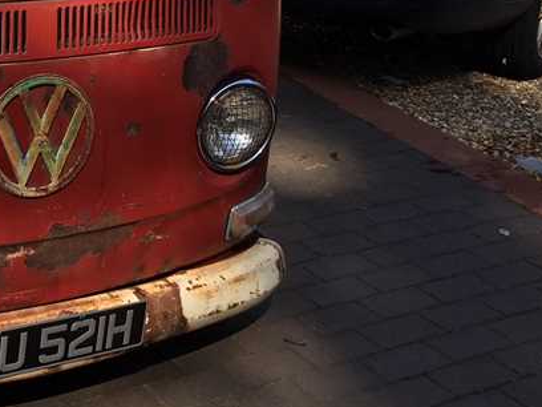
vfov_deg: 20.1
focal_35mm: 71
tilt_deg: -11.8
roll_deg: -2.0
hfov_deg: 24.9
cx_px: -96
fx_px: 1112
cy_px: 0
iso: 25
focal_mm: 4.15
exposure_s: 1/565
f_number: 2.2
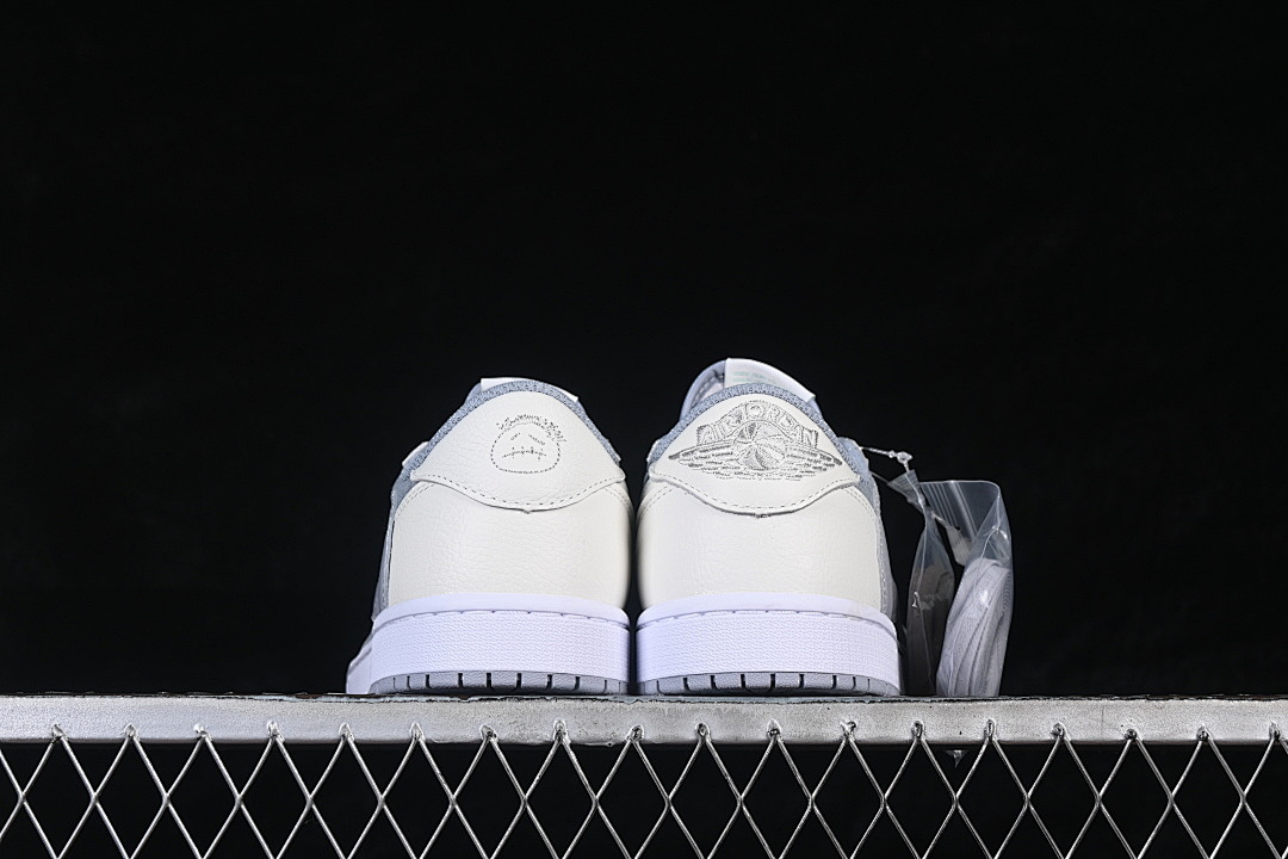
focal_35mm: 75
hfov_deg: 27.0
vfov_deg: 18.2
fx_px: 2683
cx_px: 644
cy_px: 430
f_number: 8
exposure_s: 1/80
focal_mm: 50
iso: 160
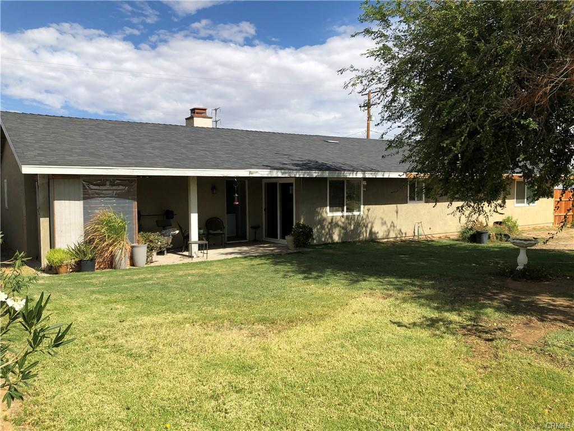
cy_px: 216
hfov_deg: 63.4
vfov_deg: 49.7
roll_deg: +0.7
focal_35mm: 28
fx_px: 464
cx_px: 287
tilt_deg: -3.6
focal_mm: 3.99
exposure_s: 1/2288
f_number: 1.8
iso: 20
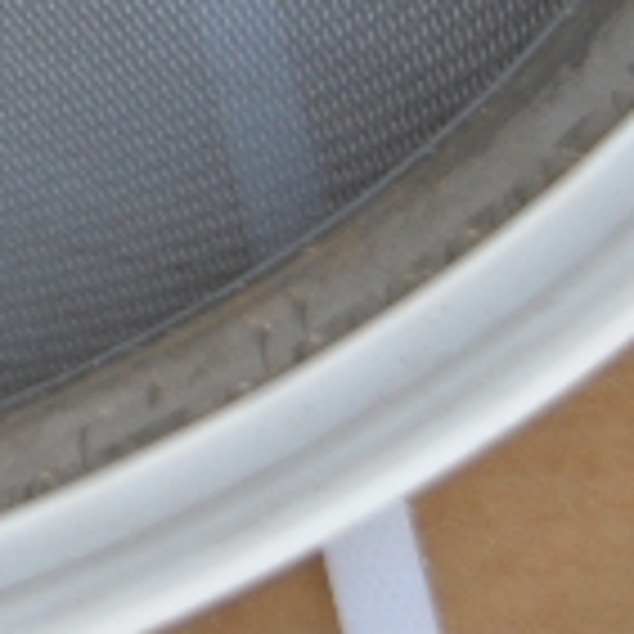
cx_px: -967
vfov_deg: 6.3
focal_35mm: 271
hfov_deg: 6.1
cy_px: -456
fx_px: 5615
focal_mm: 30
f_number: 5.6
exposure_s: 1/125
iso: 250
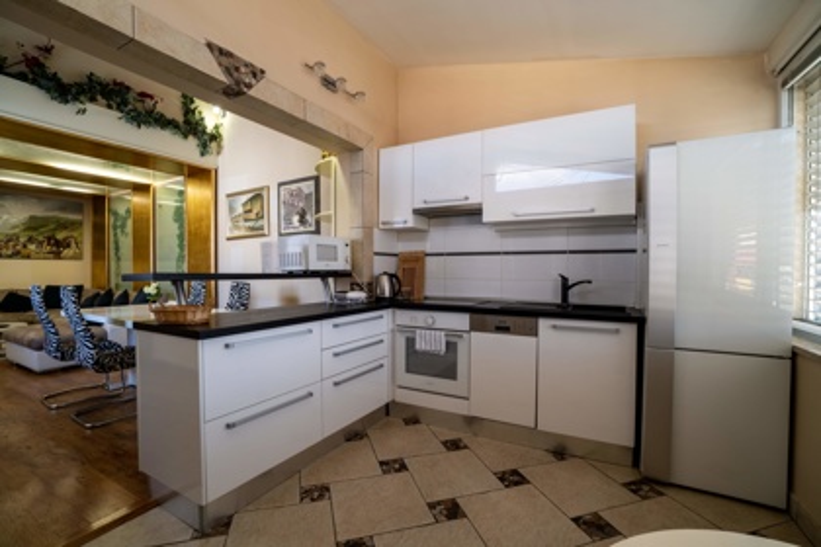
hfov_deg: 99.8
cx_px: 410
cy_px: 274
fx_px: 346
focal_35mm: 15
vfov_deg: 76.7
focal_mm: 10
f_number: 11
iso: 100
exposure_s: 1/1.25
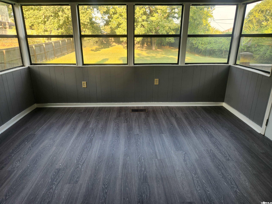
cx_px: 136
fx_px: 181
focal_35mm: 23
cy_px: 102
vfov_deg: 58.9
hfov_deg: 73.9
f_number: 1.8
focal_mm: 5.4
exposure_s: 1/180
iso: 64
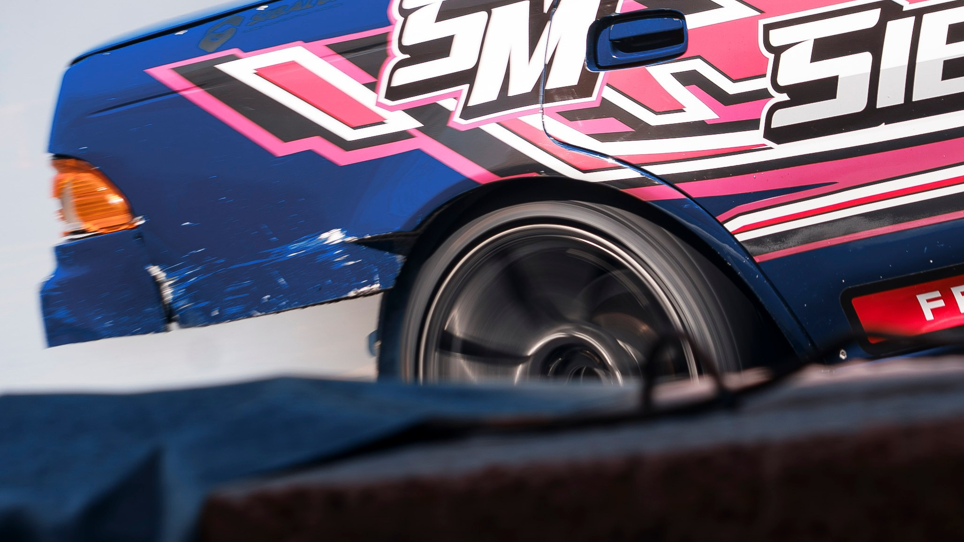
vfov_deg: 3.3
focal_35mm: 367
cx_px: 540
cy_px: 325
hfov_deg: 5.9
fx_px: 9381
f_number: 8
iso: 100
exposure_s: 1/125
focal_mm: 120
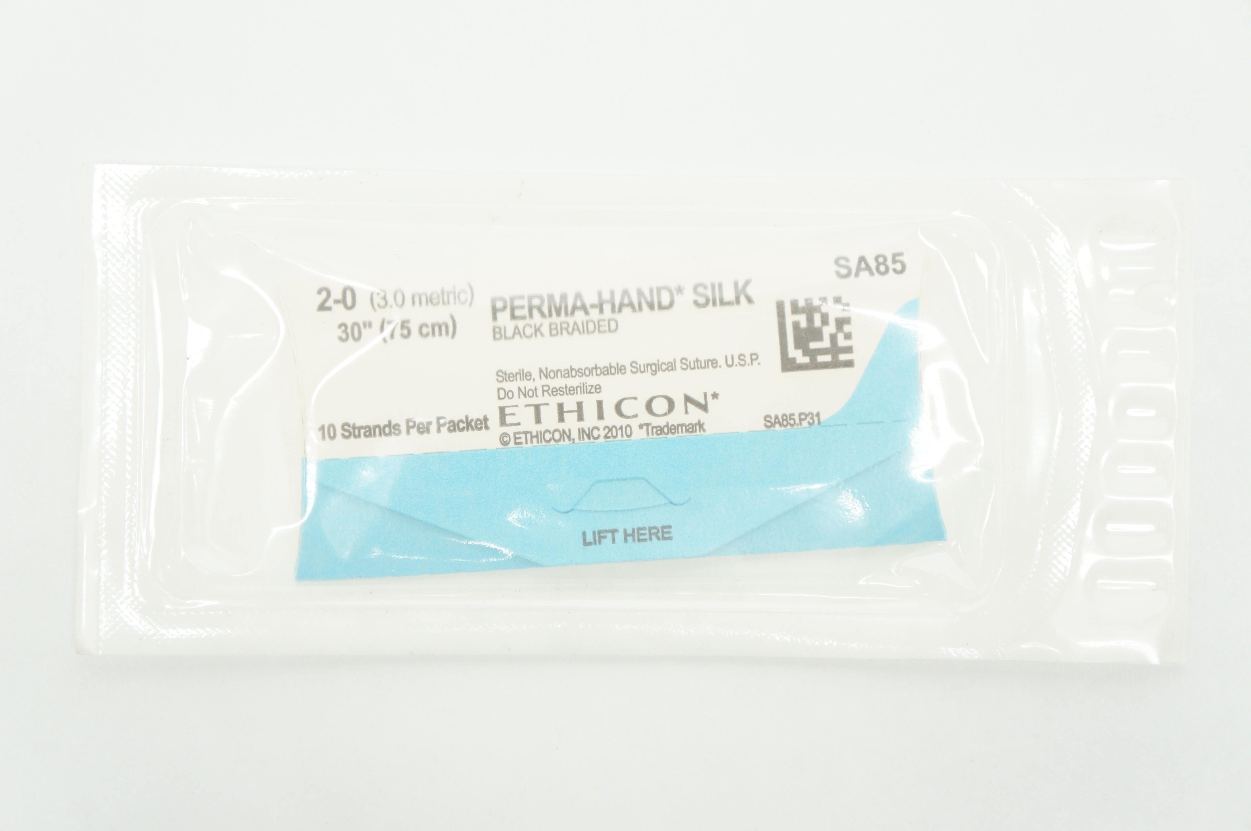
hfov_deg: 34.2
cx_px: 626
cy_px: 416
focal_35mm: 58
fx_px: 2031
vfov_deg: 23.1
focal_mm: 39
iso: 400
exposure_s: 1/60
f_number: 4.5
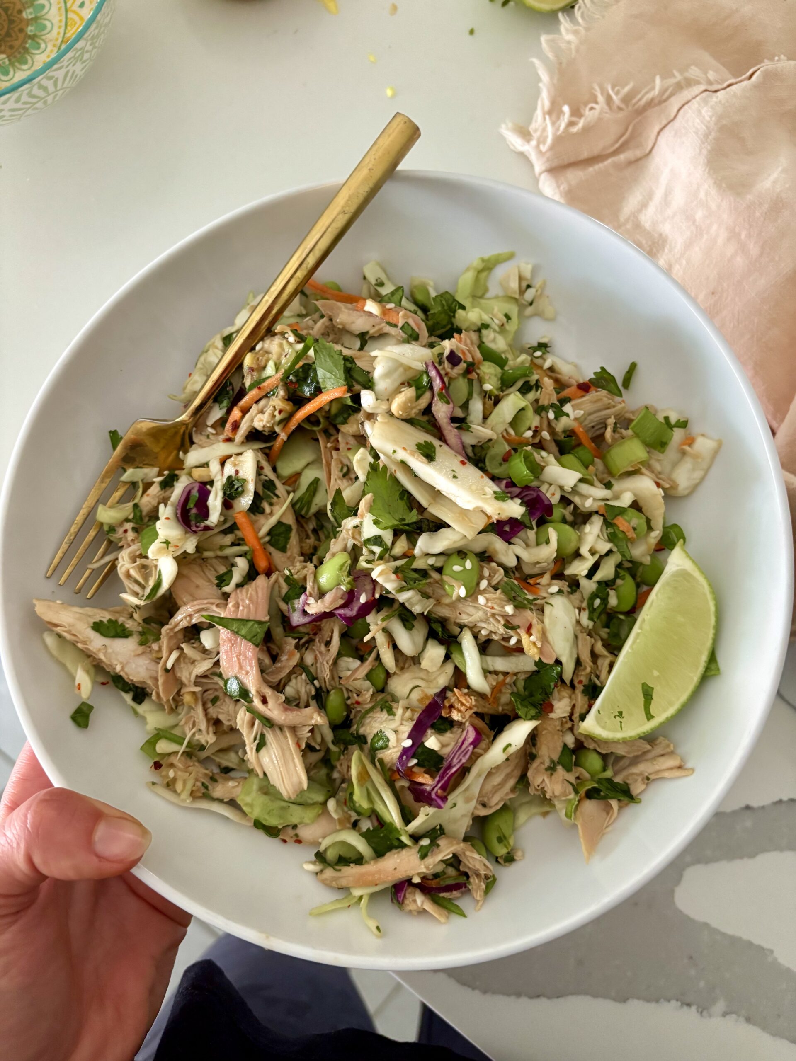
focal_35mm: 26
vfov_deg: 67.3
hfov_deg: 53.1
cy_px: 530
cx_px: 398
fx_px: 797
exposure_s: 1/60
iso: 500
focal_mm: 5.96
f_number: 1.6
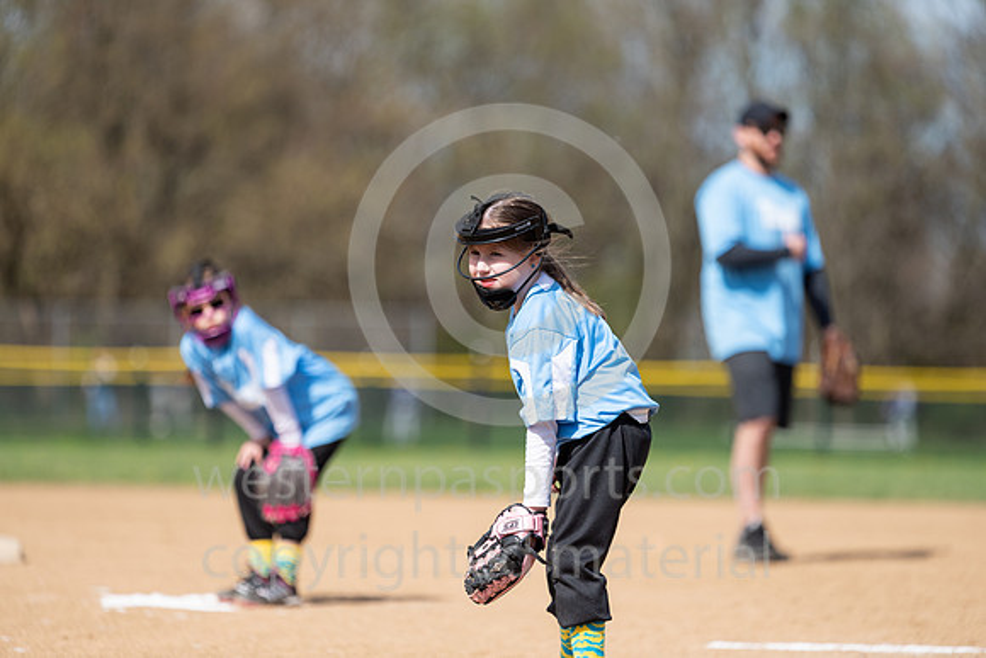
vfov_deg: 6.9
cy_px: 329
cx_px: 493
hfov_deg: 10.3
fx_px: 5479
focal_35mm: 200
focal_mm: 200
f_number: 3.2
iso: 200
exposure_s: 1/3200
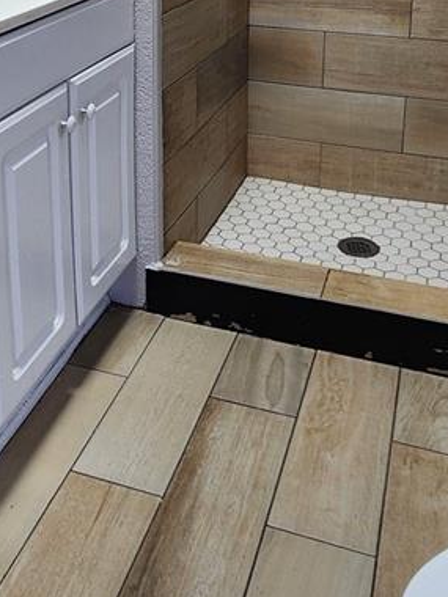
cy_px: 24
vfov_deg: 40.9
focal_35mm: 41
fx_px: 707
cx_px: 174
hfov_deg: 35.0
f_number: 2.2
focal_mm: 2.2
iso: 125
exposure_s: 1/60
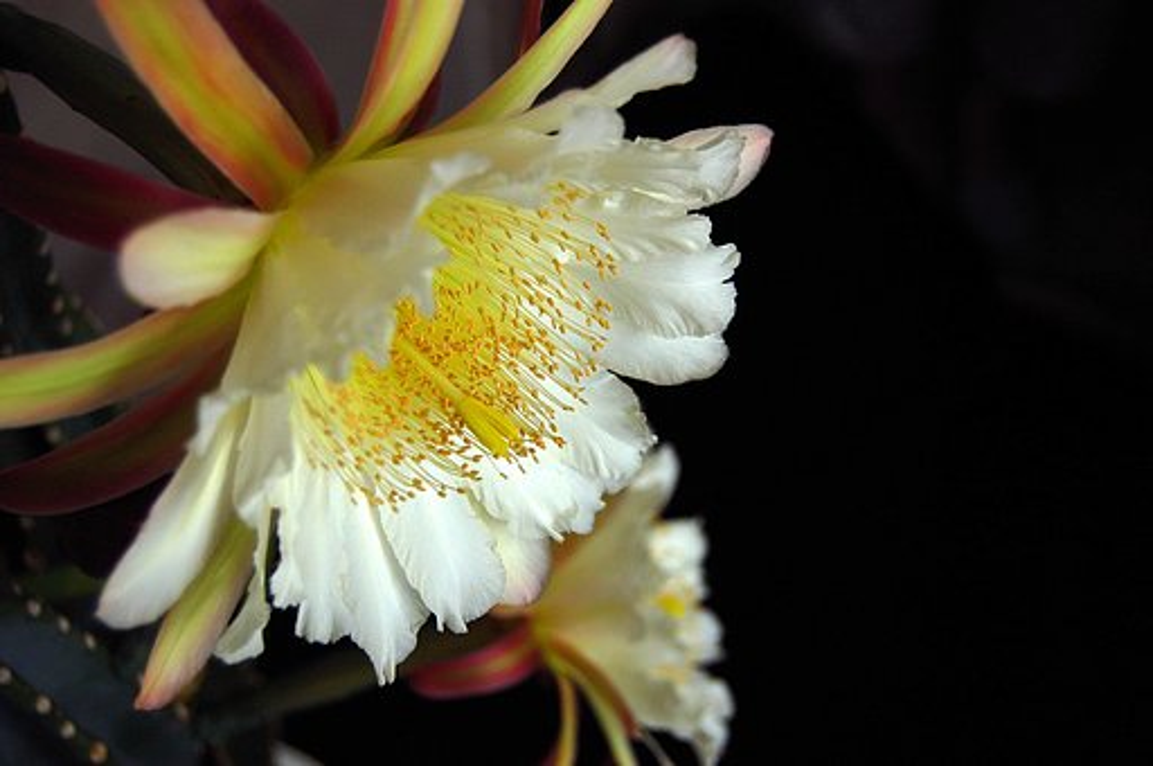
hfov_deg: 37.9
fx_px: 1679
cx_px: 576
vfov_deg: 25.7
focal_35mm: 52
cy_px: 383
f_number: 4.8
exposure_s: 1/80
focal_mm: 35
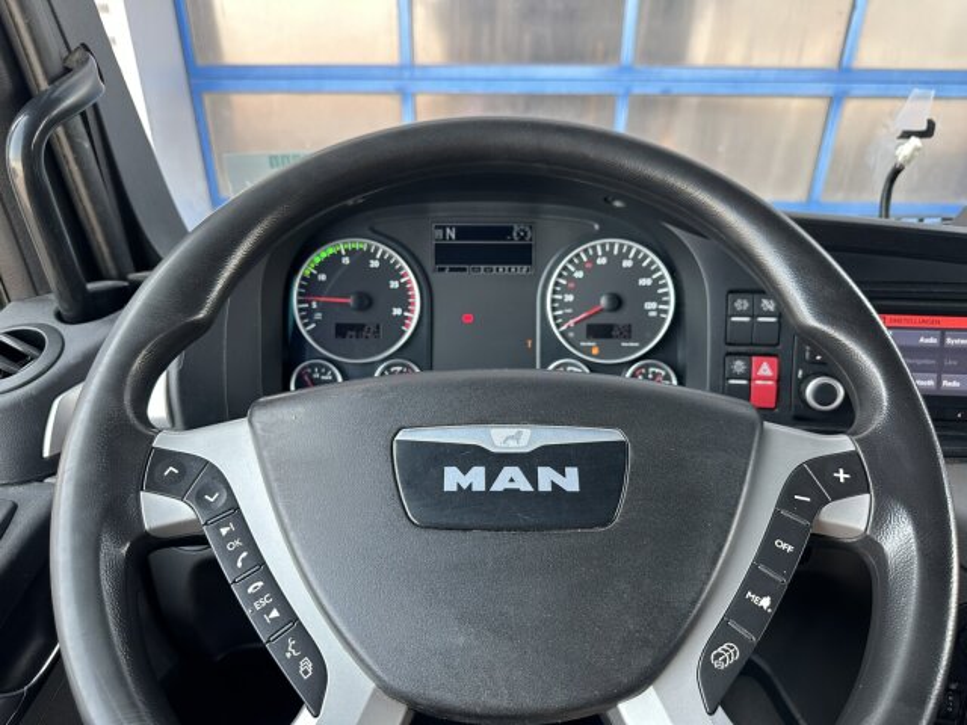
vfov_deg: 56.8
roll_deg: -0.9
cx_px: 484
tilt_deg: -28.4
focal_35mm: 24
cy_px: 362
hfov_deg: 71.6
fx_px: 670
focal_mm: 6.86
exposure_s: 1/121
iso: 125
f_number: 1.78
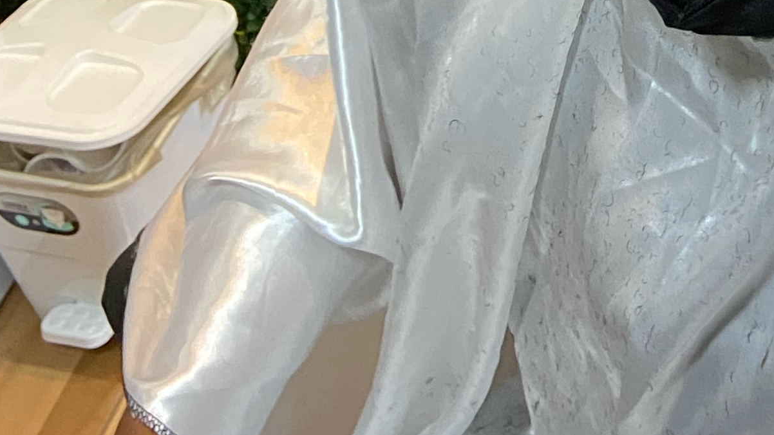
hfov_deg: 21.7
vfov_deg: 11.0
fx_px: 1950
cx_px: 750
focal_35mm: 95
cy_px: -554
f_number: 1.8
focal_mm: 4.25
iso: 320
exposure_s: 1/60
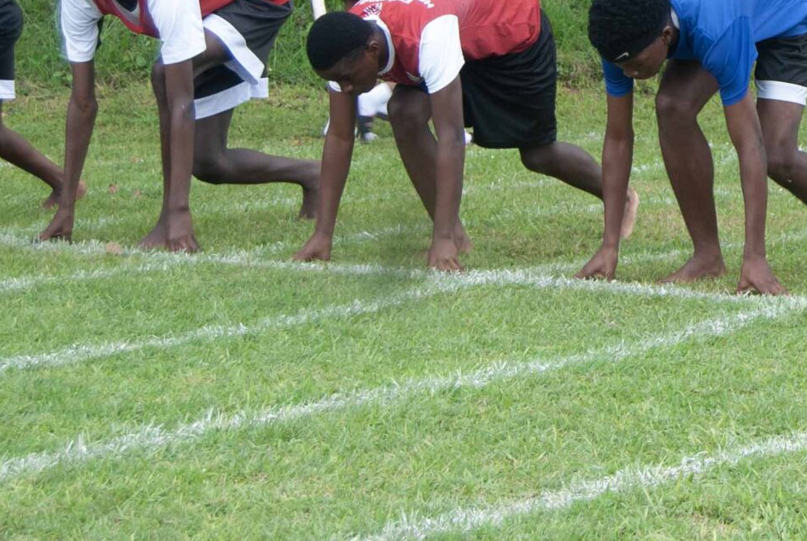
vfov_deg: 10.4
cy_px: -107
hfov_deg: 15.3
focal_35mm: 130
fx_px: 2918
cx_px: 912
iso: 160
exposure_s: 1/125
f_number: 5.6
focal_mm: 32
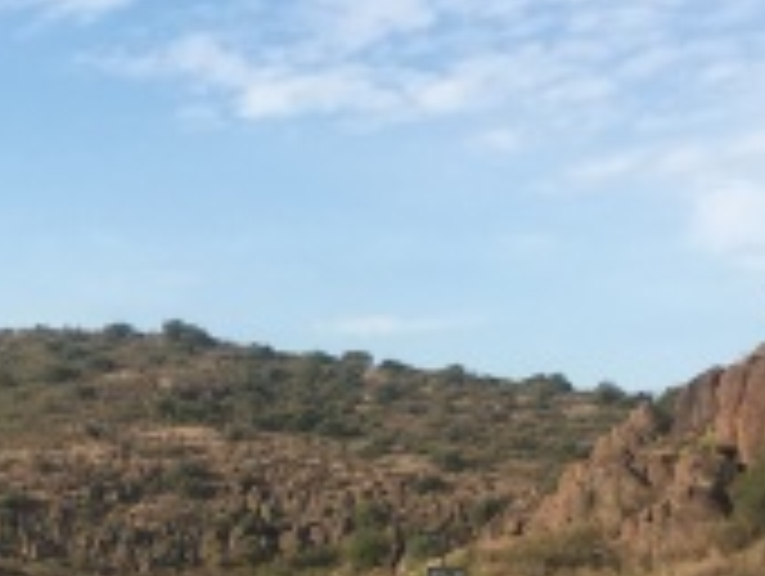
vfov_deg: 13.2
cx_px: 176
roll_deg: -0.3
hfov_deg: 17.9
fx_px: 2412
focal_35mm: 109
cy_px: 711
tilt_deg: +0.3
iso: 25
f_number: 2.2
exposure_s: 1/1083
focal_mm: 4.15
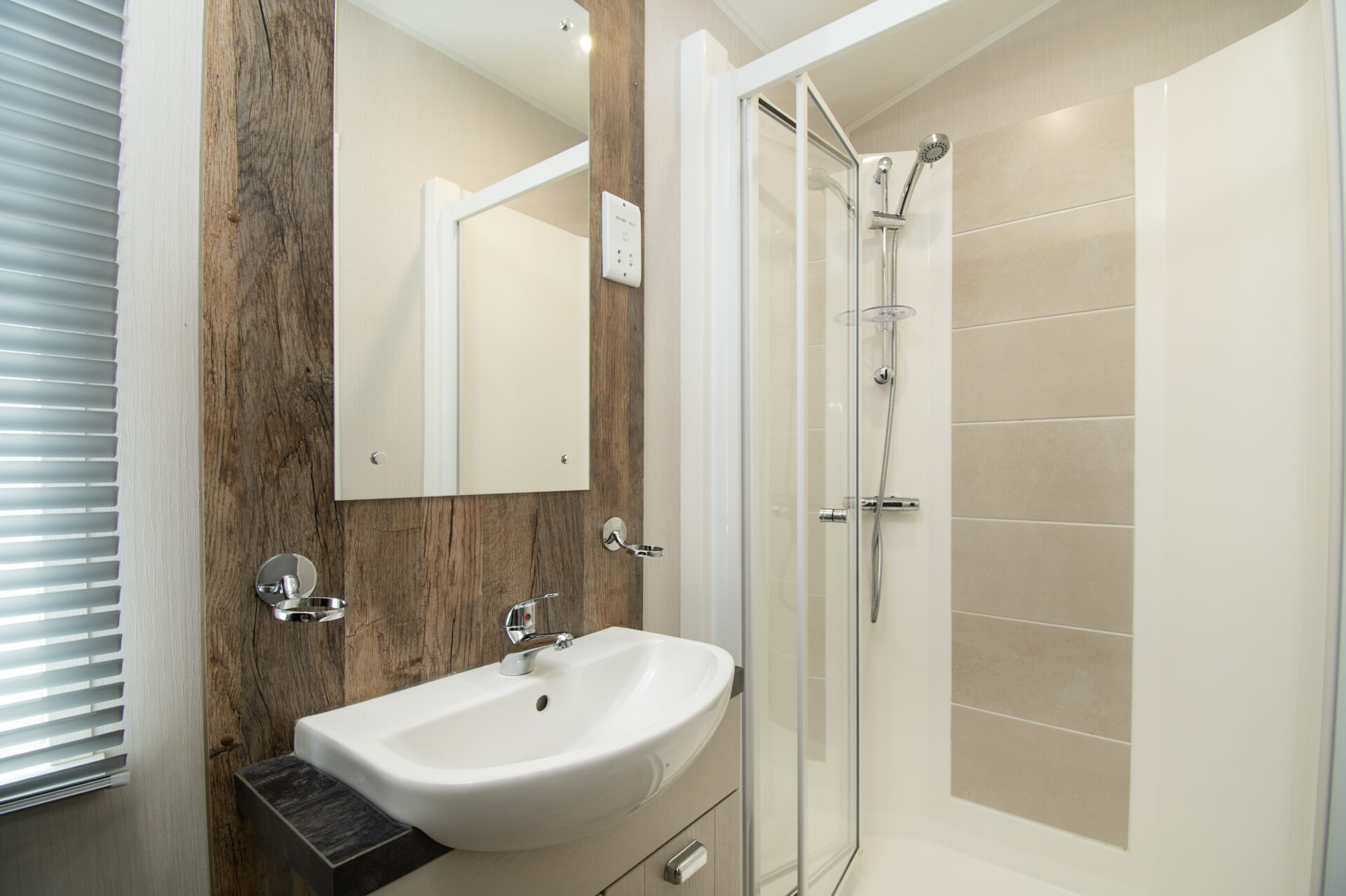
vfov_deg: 77.3
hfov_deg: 100.4
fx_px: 561
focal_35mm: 15
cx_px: 673
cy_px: 448
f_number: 8
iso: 320
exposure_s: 1/6
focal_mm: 10
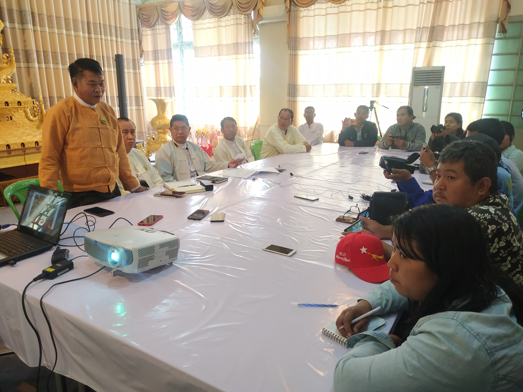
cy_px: 196
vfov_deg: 56.8
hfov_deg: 71.6
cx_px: 262
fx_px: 363
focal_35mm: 24
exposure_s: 1/25
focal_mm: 3.94
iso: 250
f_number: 1.9
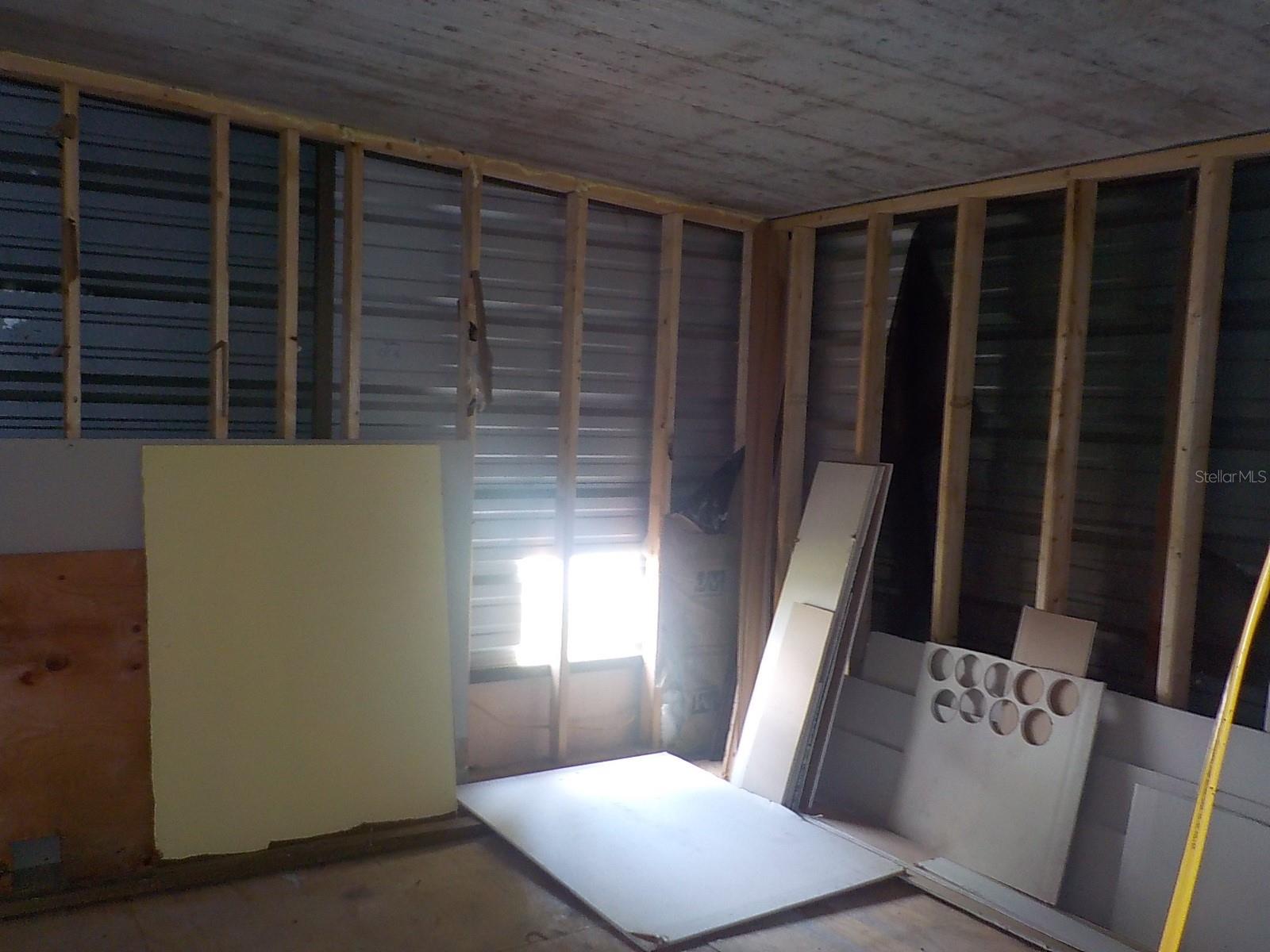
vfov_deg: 46.8
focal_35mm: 30
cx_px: 635
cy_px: 476
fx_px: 1101
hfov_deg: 60.0
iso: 250
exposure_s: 1/30
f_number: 3.3
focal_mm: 4.1
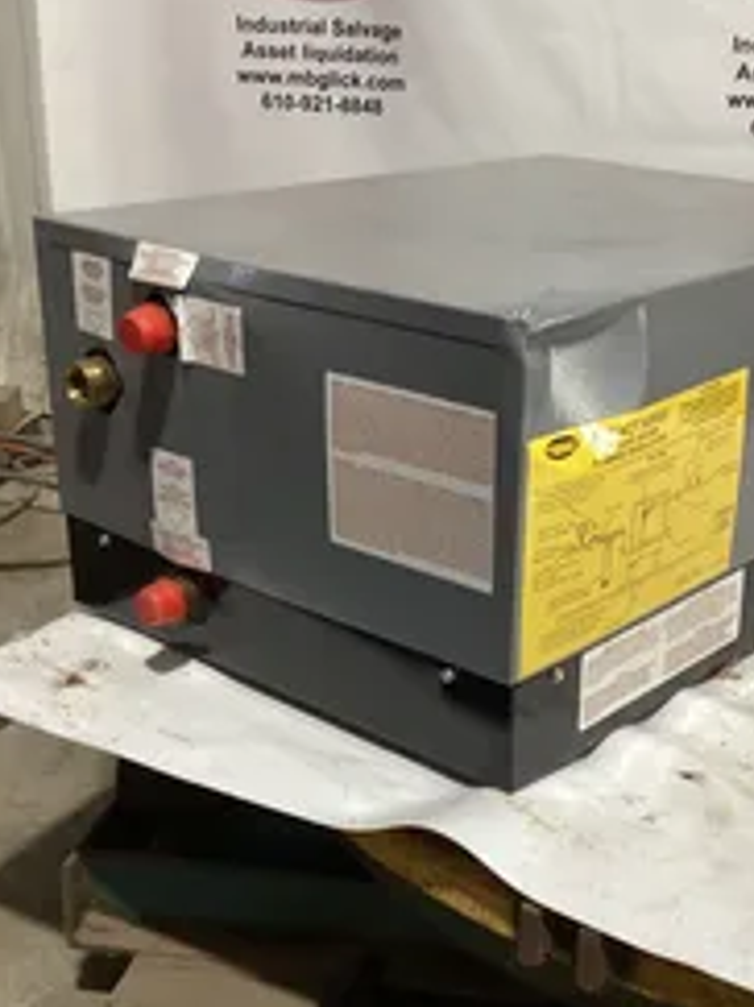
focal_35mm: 51
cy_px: 551
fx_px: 1482
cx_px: 514
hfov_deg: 28.3
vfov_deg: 37.5
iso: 200
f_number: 2.4
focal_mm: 3.3
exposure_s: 1/50
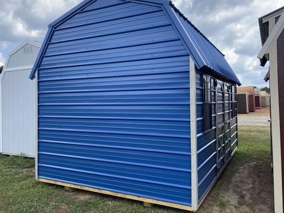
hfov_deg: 60.0
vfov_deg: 46.7
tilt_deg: +2.4
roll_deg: +1.4
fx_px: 246
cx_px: 136
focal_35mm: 30
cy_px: 98
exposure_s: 1/1218
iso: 32
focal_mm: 4.25
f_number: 1.8
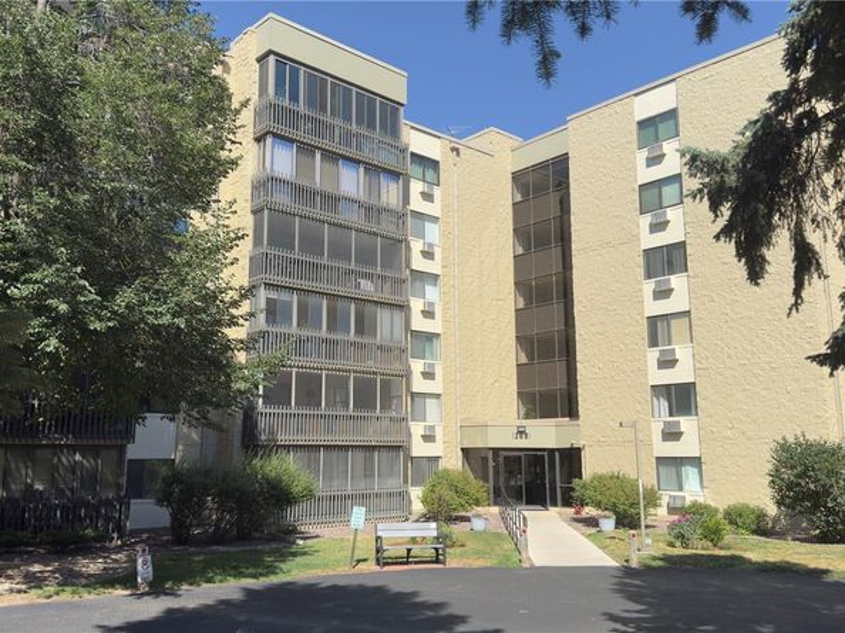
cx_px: 422
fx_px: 586
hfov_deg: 71.6
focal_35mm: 24
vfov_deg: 56.8
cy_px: 316
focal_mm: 6.76
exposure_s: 1/3135
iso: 64
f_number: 1.78
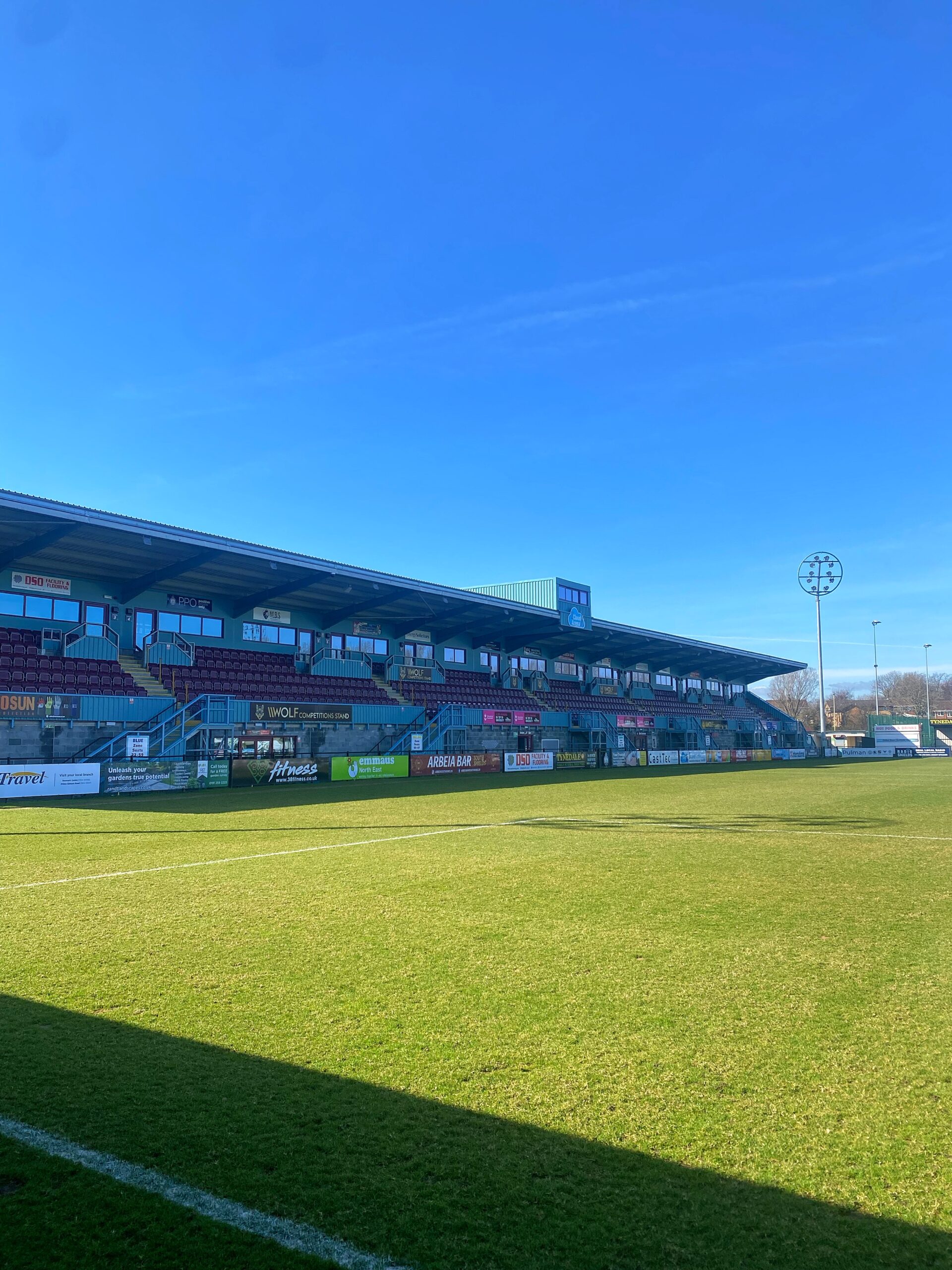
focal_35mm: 26
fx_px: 953
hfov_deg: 53.1
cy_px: 635
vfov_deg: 67.3
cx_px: 476
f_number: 1.8
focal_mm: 4.25
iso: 32
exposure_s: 1/2066
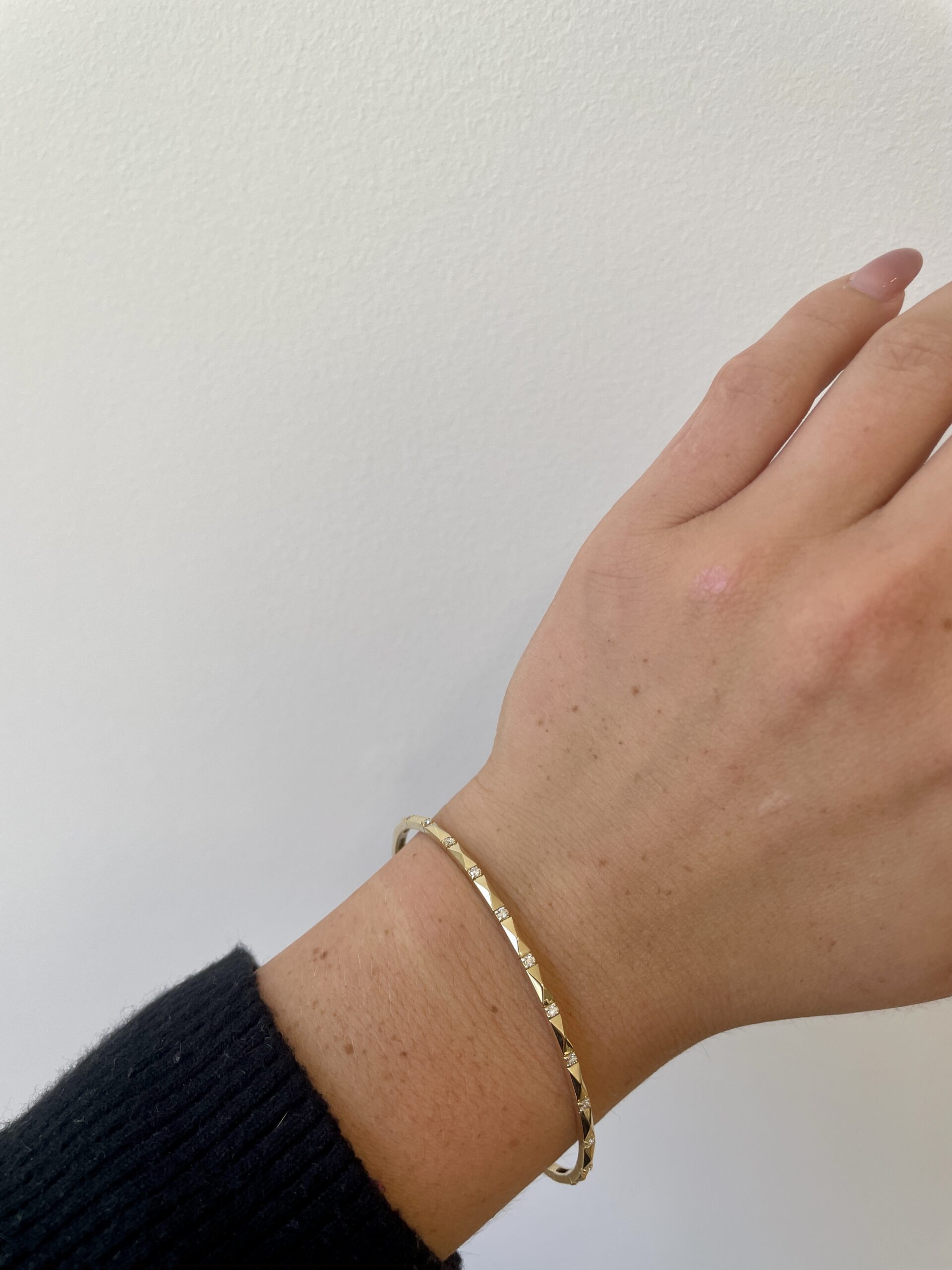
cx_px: 476
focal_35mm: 26
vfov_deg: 67.3
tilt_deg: -36.5
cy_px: 635
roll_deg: -1.8
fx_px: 953
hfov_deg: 53.1
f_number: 1.6
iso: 50
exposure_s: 1/120
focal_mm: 4.2
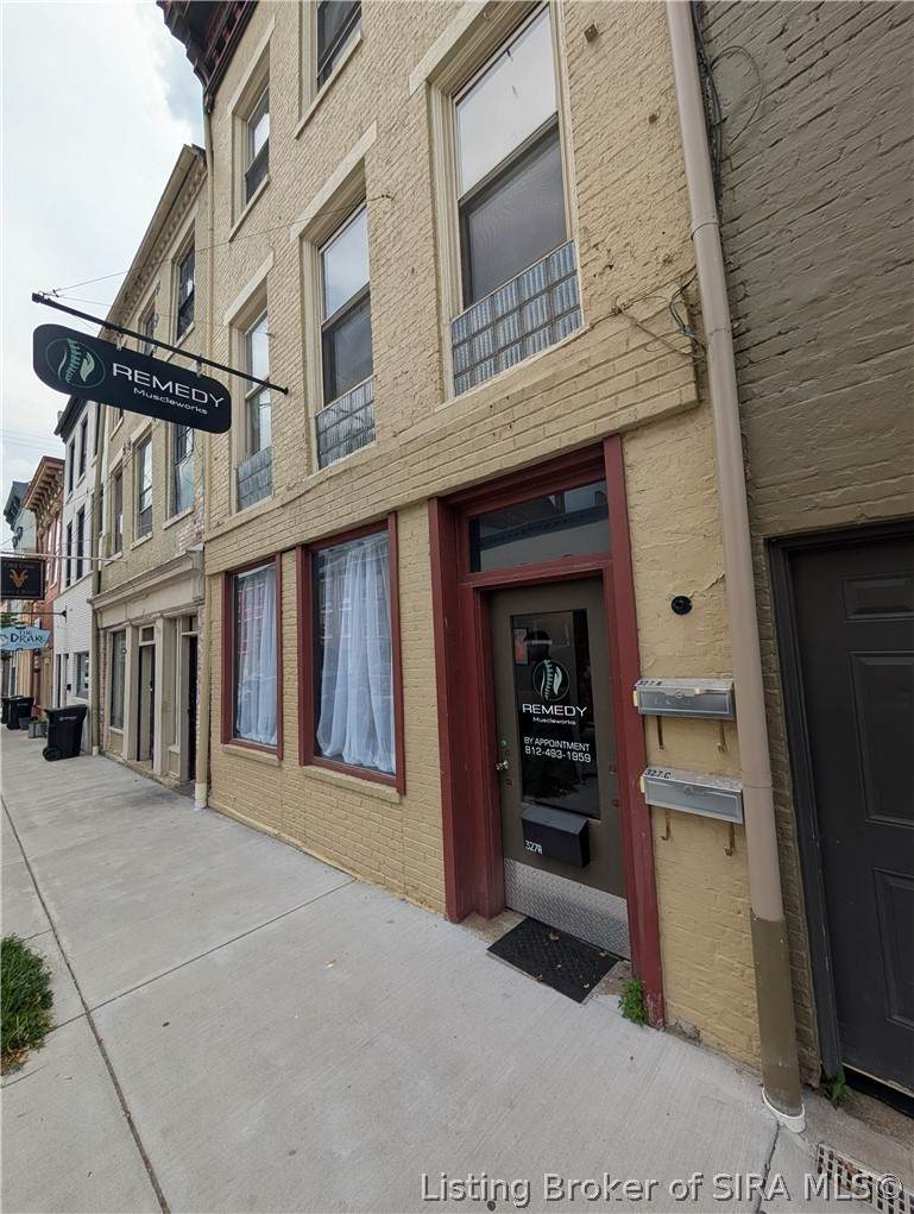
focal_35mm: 12
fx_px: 421
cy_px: 607
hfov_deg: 94.7
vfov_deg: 110.4
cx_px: 457
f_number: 1.7
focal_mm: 2.02
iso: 56
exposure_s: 1/3077
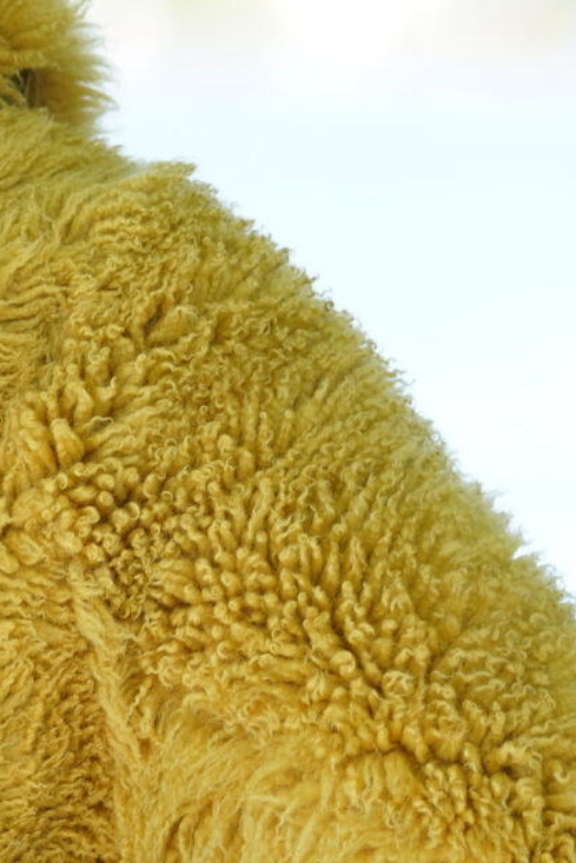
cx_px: -209
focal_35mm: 377
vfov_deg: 5.5
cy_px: 649
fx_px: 9042
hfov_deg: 3.6
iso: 160
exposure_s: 1/250
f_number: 2.8
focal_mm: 92
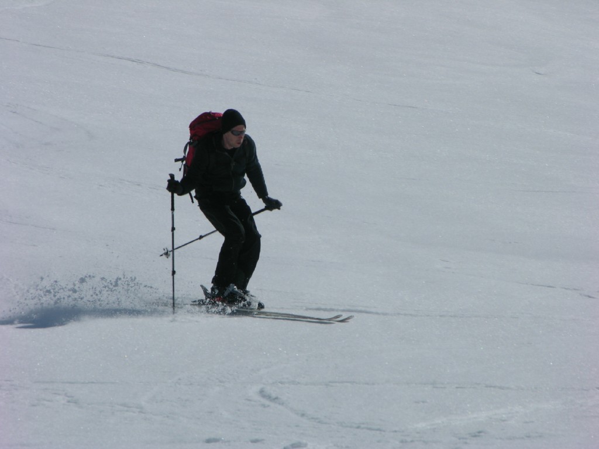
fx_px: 4845
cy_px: 224
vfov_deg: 5.3
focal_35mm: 280
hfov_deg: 7.1
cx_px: 300
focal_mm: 71.2
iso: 50
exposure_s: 1/641
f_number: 7.4
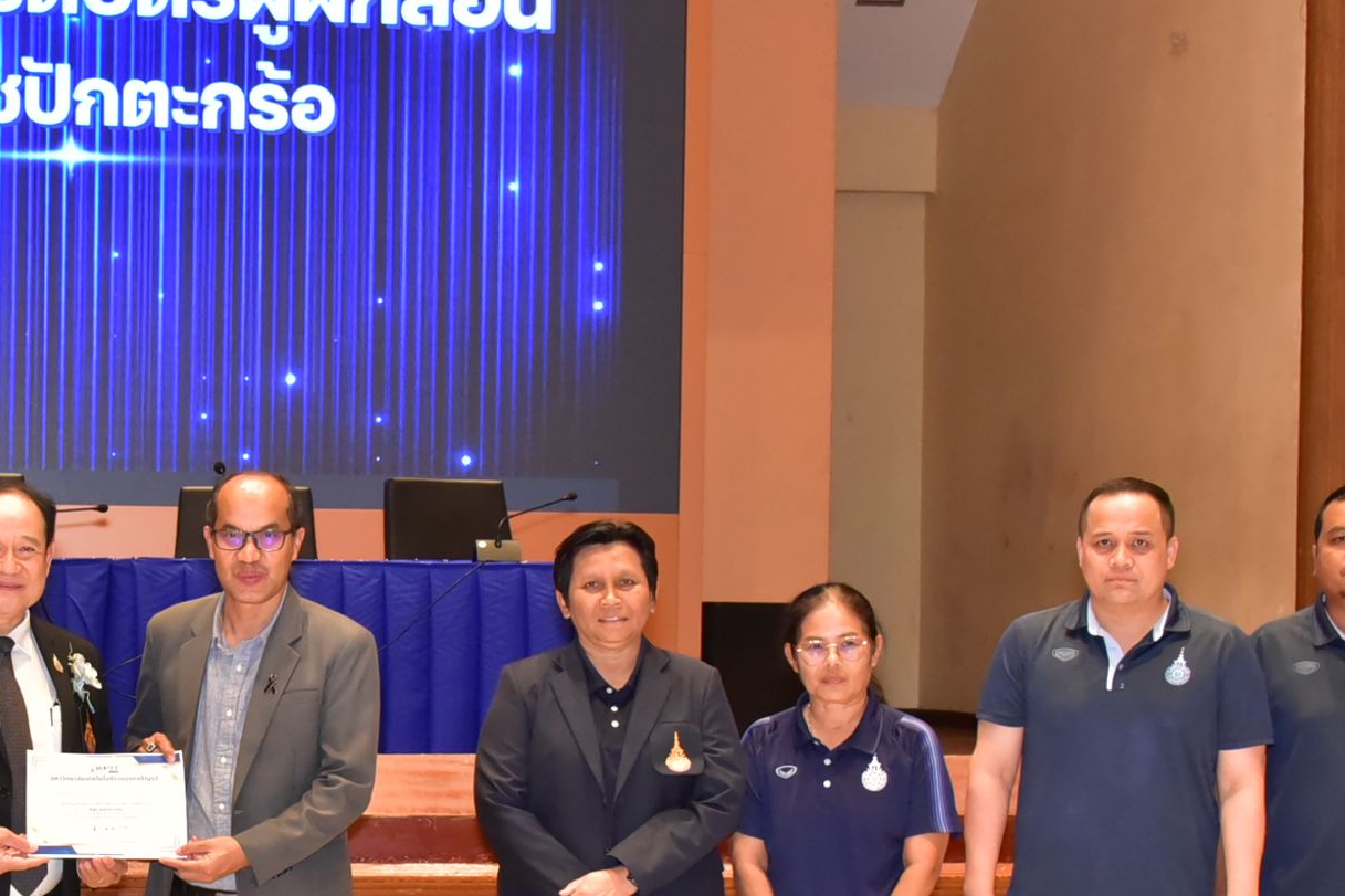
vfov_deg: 18.3
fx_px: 2764
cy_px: 651
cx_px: 243
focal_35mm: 74
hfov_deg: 26.8
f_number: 5.6
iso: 4000
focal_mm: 36
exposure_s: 1/125
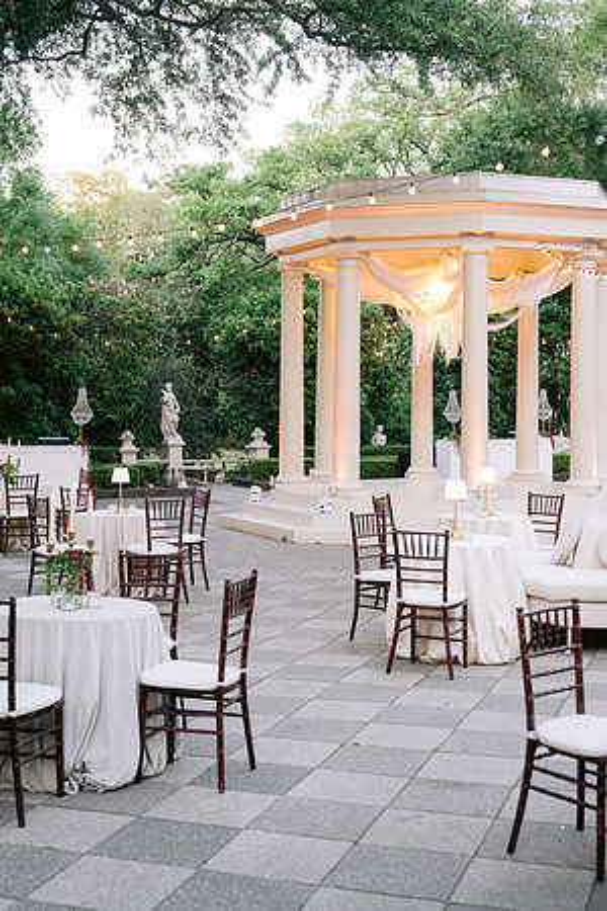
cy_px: 456
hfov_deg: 27.0
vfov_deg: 39.6
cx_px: 304
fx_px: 1264
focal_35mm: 50
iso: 800
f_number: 4.5
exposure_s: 1/100
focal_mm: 50
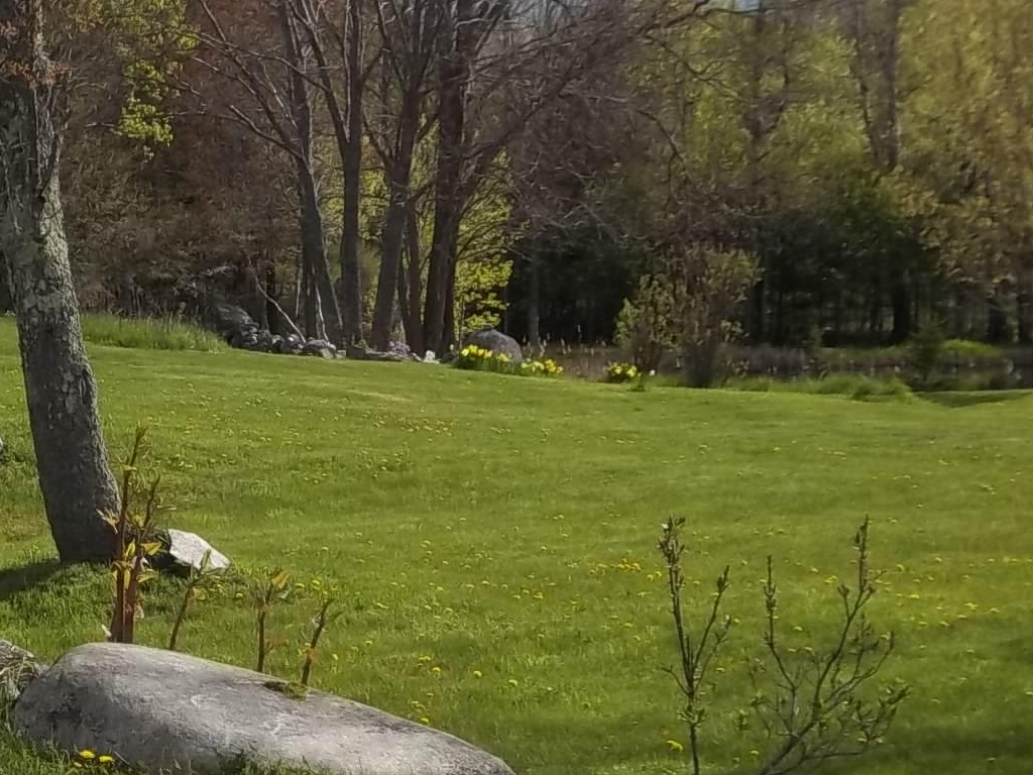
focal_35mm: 104
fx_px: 3104
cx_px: 136
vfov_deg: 14.2
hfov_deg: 18.6
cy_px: 437
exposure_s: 1/500
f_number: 5
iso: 80
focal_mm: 9.3
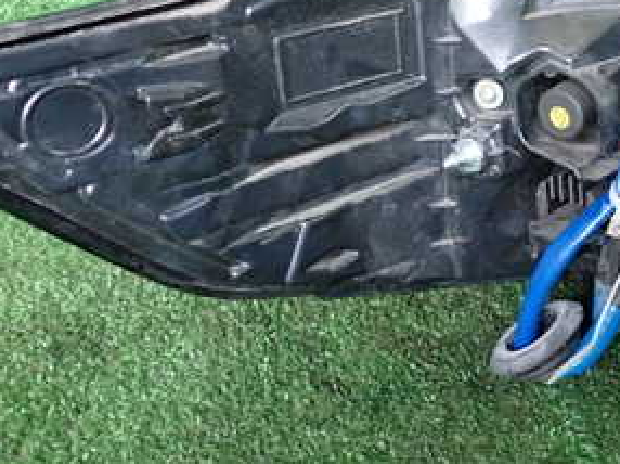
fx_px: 1127
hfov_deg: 30.0
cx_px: 505
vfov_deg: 23.2
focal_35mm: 63
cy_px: 160
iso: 320
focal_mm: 5.4
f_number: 2.3
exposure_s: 1/30
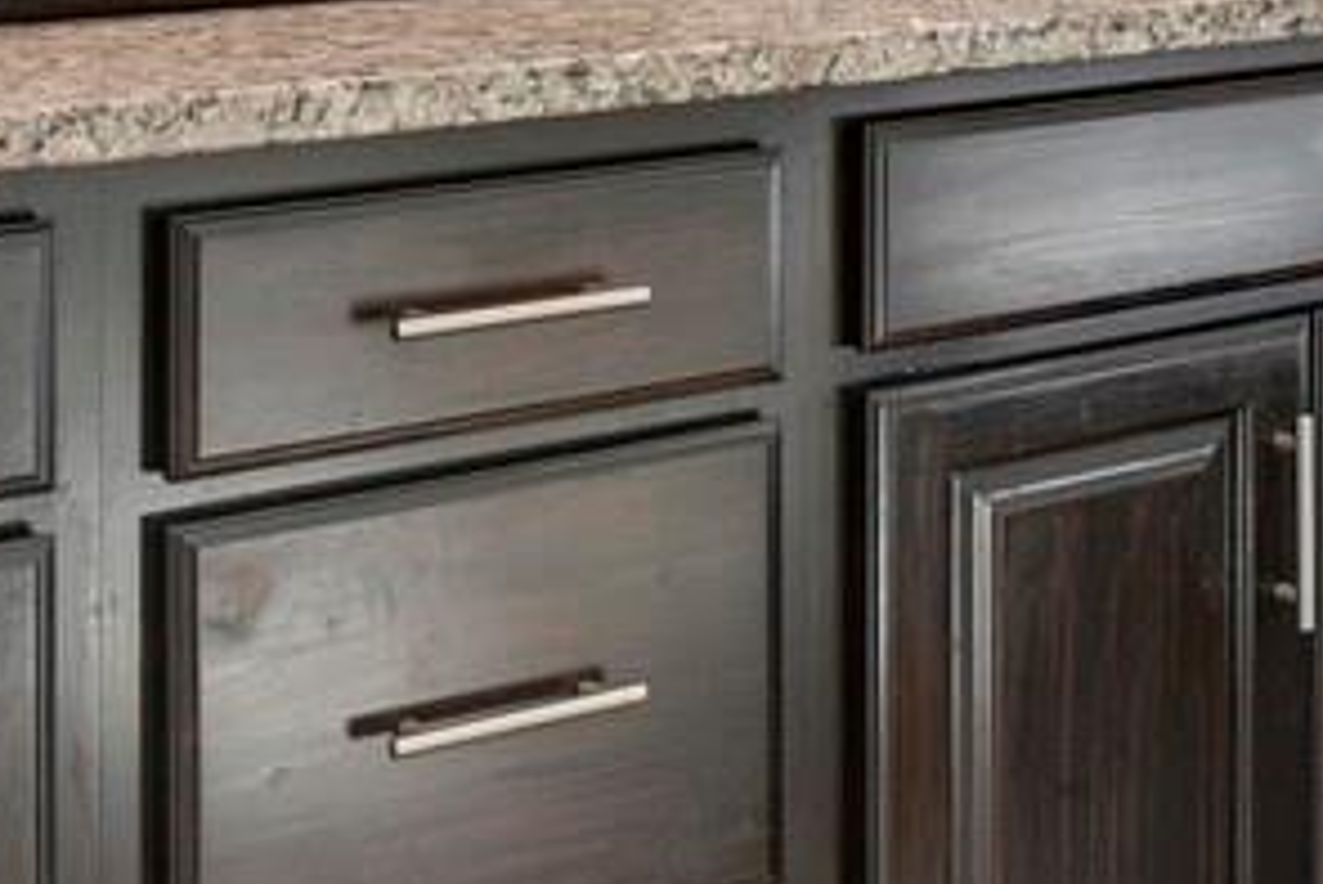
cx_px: 2011
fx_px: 3382
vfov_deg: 14.0
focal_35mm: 92
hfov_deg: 19.2
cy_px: -431
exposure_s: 1.3
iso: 250
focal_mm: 17
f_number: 8
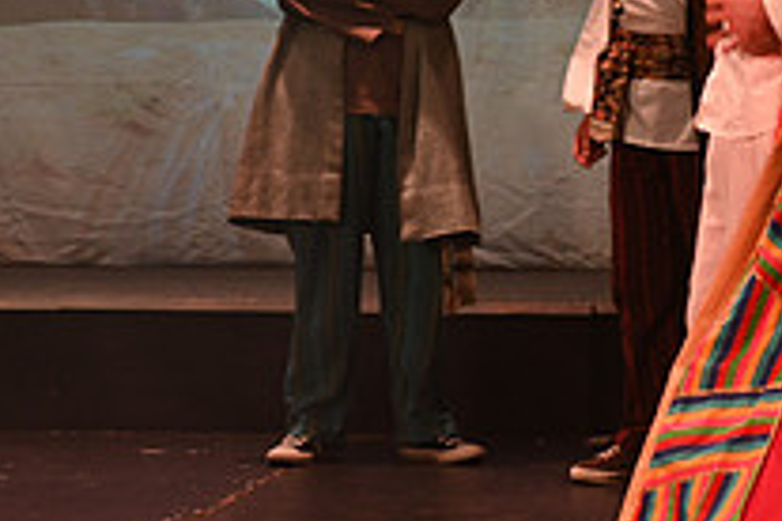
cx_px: 869
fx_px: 5169
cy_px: -111
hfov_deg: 8.6
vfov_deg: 5.7
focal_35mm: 238
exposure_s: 1/125
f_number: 2.8
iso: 640
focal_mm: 85
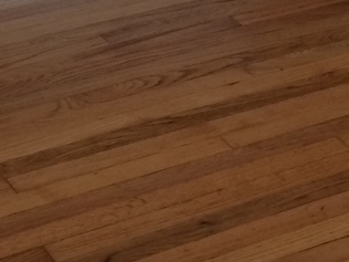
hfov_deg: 14.9
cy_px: -221
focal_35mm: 132
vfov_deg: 10.5
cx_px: 104
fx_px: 1331
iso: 50
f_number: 2.2
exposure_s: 1/30
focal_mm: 4.15
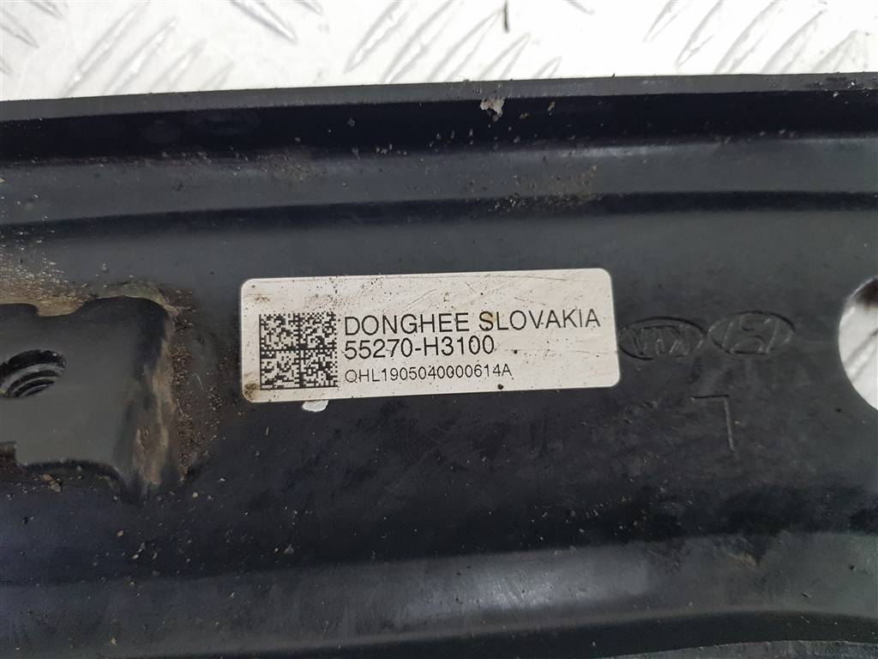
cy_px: 330
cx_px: 439
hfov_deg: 67.3
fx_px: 659
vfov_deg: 53.1
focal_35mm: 26
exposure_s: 1/100
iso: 250
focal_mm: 4.2
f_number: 1.7
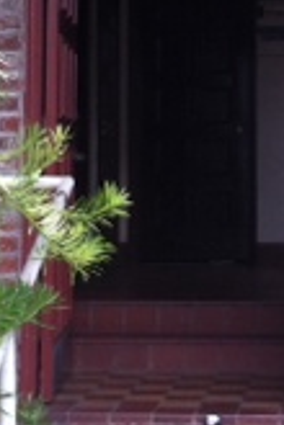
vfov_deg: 14.4
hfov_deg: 9.7
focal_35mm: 141
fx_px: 1668
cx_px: 222
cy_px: 54
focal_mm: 3.85
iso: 80
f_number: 2.8
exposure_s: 1/60
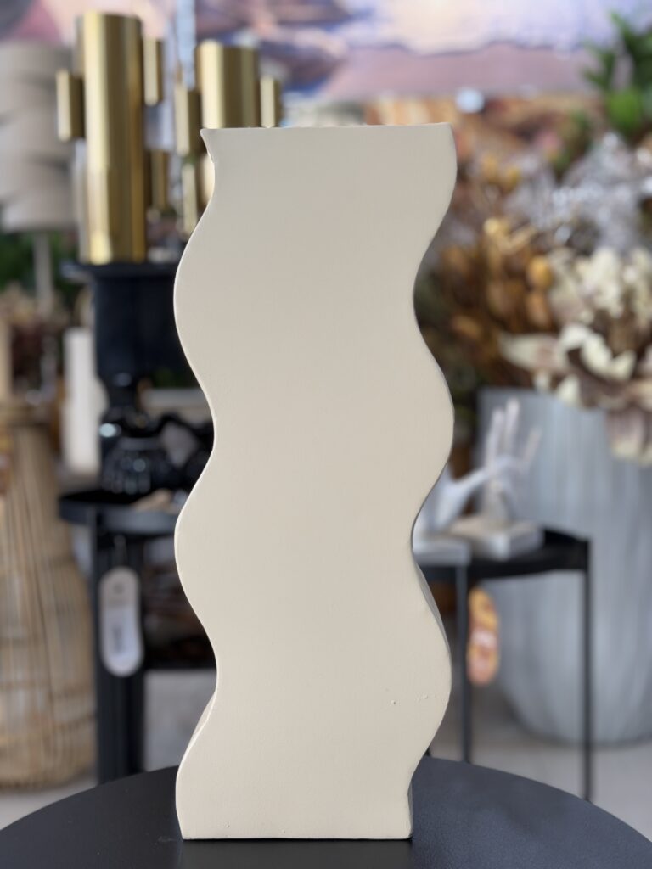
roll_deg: +0.0
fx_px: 1205
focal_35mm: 48
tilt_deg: -3.8
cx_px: 326
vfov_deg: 39.7
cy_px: 434
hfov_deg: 30.3
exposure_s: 1/60
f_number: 1.78
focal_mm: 6.76
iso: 64
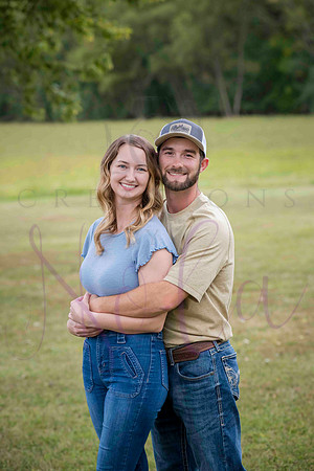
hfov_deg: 13.7
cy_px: 236
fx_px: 1308
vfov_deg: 20.4
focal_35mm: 100
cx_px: 157
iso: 400
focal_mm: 100
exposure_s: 1/400
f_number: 4.5
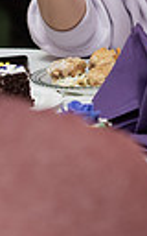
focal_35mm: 396
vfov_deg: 5.3
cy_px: -54
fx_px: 2538
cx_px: 281
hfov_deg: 3.3
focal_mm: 86
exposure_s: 1/160
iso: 1600
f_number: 4.5
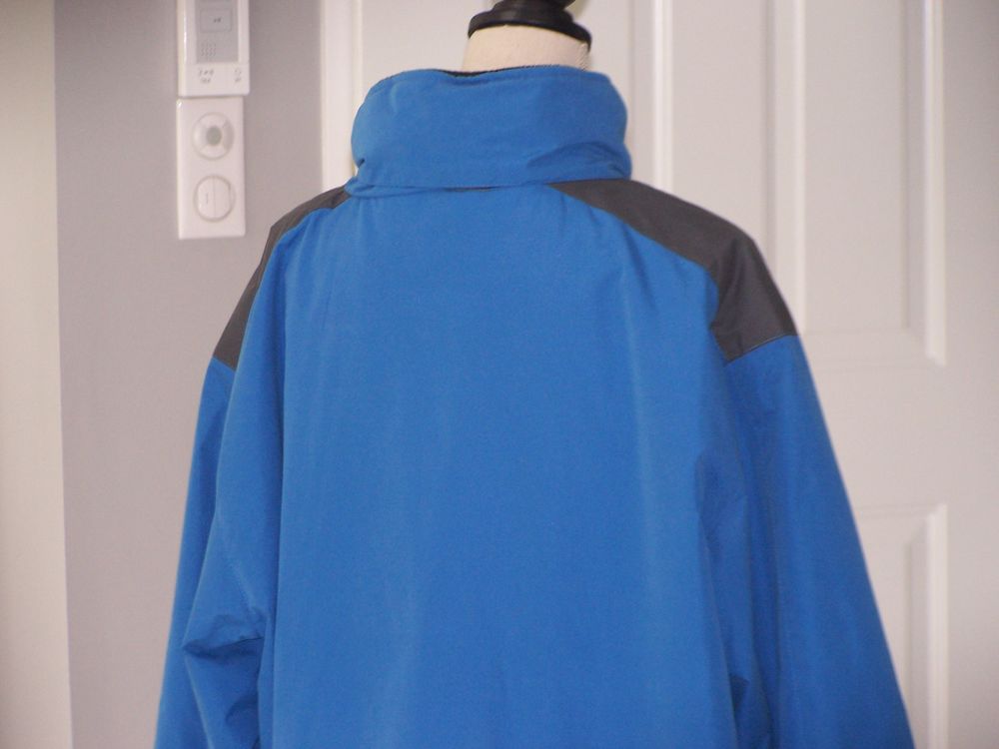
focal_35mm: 169
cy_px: 374
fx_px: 4877
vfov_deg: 8.8
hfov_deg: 11.7
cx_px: 500
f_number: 3.2
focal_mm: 28
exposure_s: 1/125
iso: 140
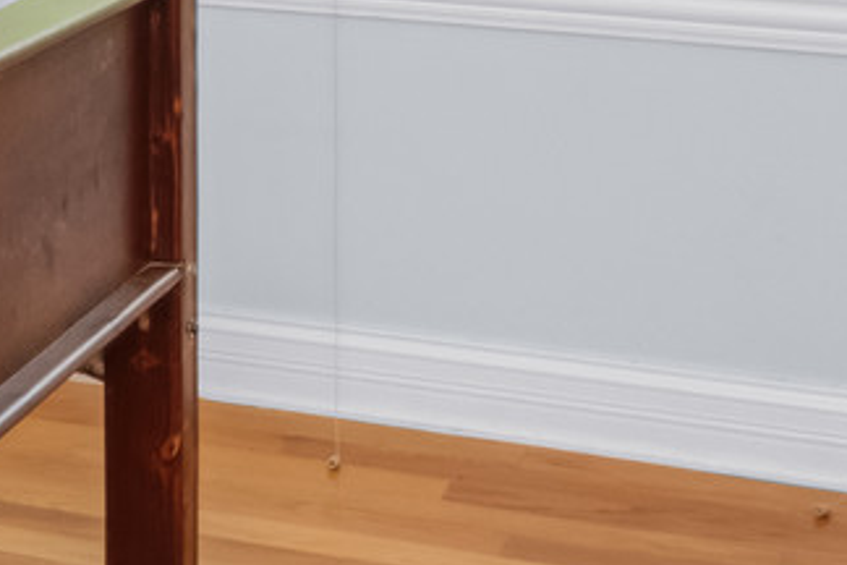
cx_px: -201
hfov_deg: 18.3
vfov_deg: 12.1
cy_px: -421
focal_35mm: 105
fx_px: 2470
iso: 400
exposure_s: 1/320
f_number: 8
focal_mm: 14
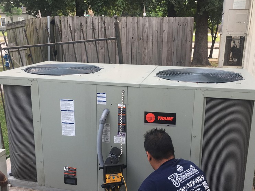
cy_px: 107
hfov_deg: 46.8
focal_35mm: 40
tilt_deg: -13.2
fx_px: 295
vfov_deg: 35.9
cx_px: 126
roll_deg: +0.5
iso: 32
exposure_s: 1/120
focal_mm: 4.15
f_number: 2.2
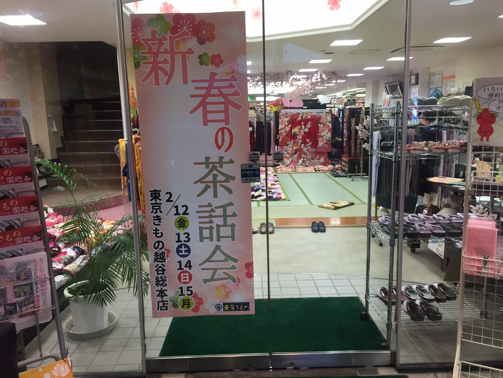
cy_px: 189
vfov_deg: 48.2
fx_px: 421
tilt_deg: -9.1
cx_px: 252
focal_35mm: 29
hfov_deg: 61.7
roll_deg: +0.9
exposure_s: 1/30
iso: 40
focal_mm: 4.15
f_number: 2.2
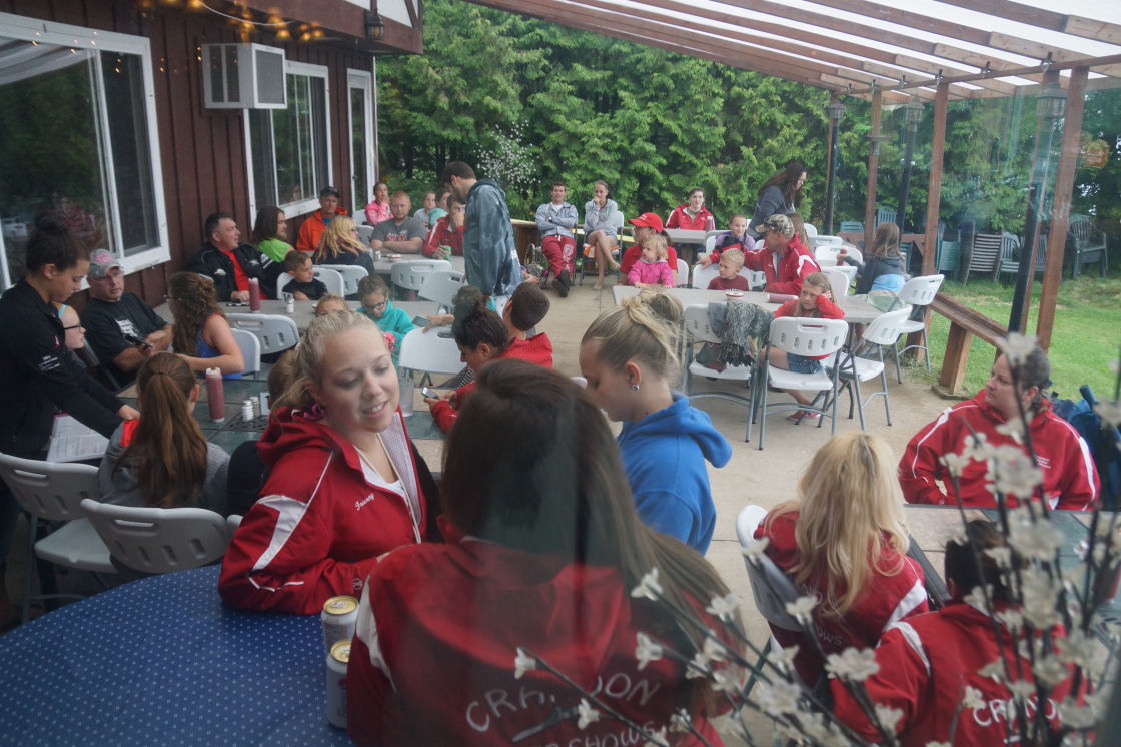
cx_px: 560
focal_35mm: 27
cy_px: 374
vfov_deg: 47.9
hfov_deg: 67.4
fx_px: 840
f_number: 4
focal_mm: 18
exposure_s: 1/60
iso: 640
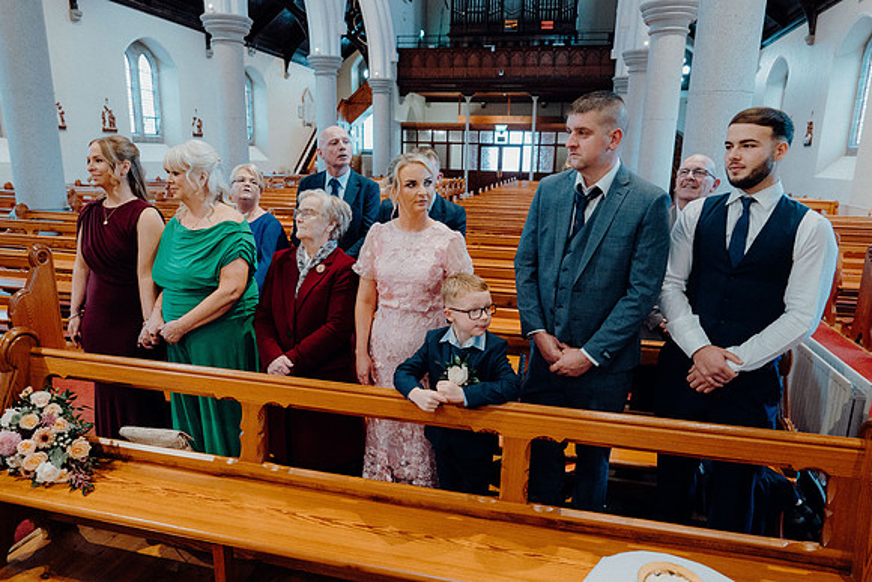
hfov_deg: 73.7
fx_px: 581
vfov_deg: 53.2
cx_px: 436
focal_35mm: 24
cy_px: 291
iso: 4000
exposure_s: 1/160
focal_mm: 24
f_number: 3.5
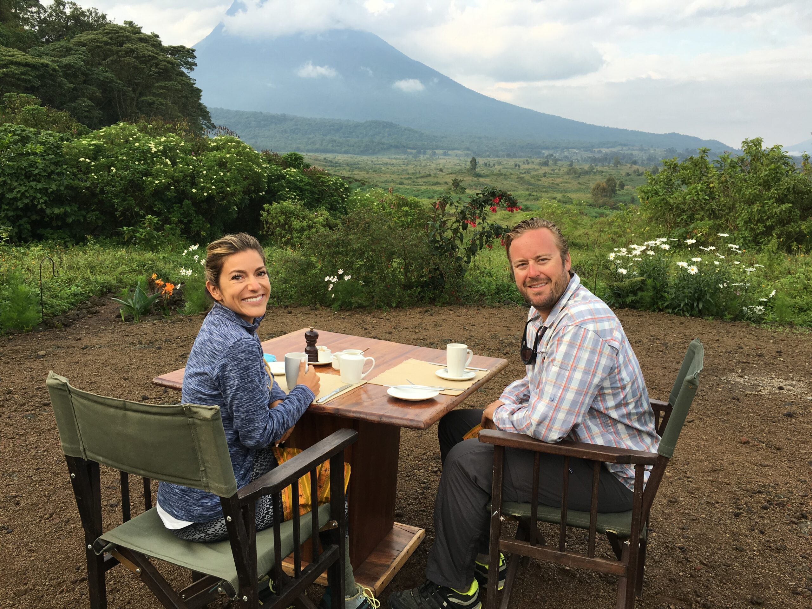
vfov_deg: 48.2
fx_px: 680
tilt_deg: -12.0
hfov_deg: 61.7
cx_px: 406
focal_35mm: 29
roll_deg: -0.6
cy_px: 304
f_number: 2.2
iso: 25
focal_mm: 4.15
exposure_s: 1/327
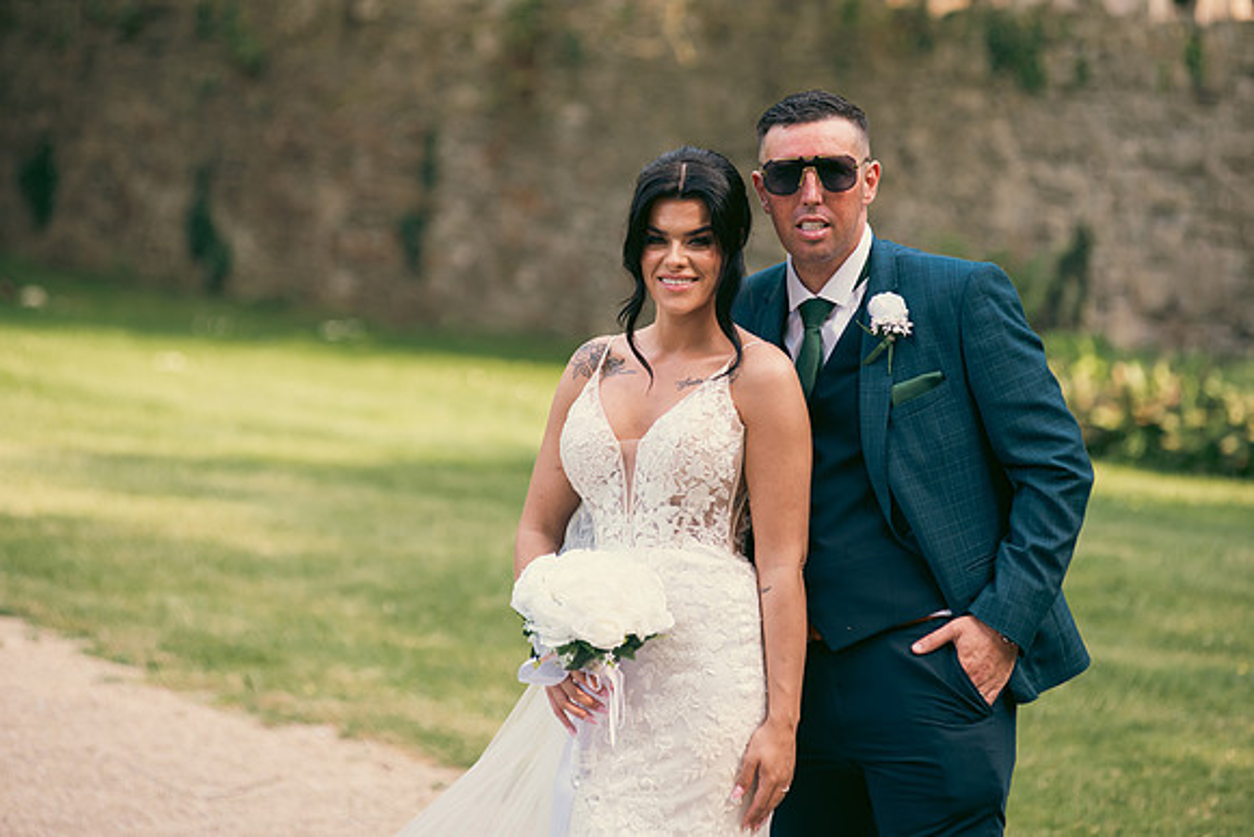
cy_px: 418
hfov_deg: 12.1
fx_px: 5923
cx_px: 627
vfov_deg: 8.1
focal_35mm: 170
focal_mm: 170
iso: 100
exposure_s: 1/200
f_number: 3.5
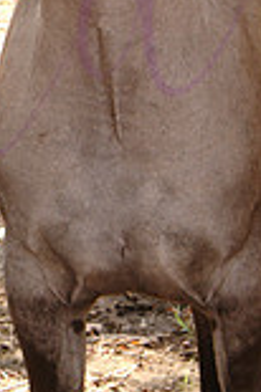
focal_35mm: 196
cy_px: -132
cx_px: -115
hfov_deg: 6.9
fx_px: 2141
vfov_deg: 10.2
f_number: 5.6
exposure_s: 1/125
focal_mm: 45
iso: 400
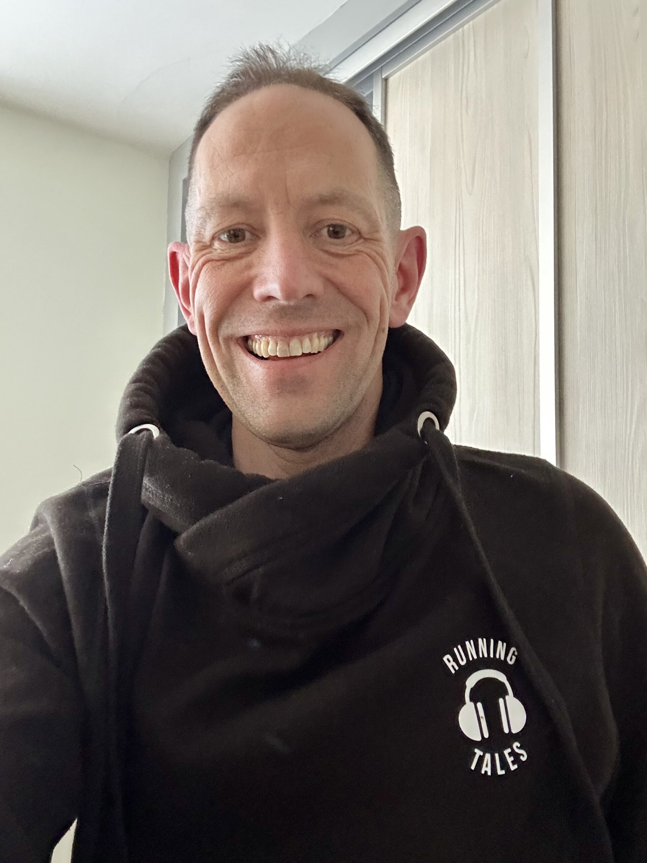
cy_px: 432
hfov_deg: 46.8
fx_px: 748
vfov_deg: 60.0
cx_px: 324
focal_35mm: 30
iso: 400
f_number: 1.9
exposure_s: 1/30
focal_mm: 2.69
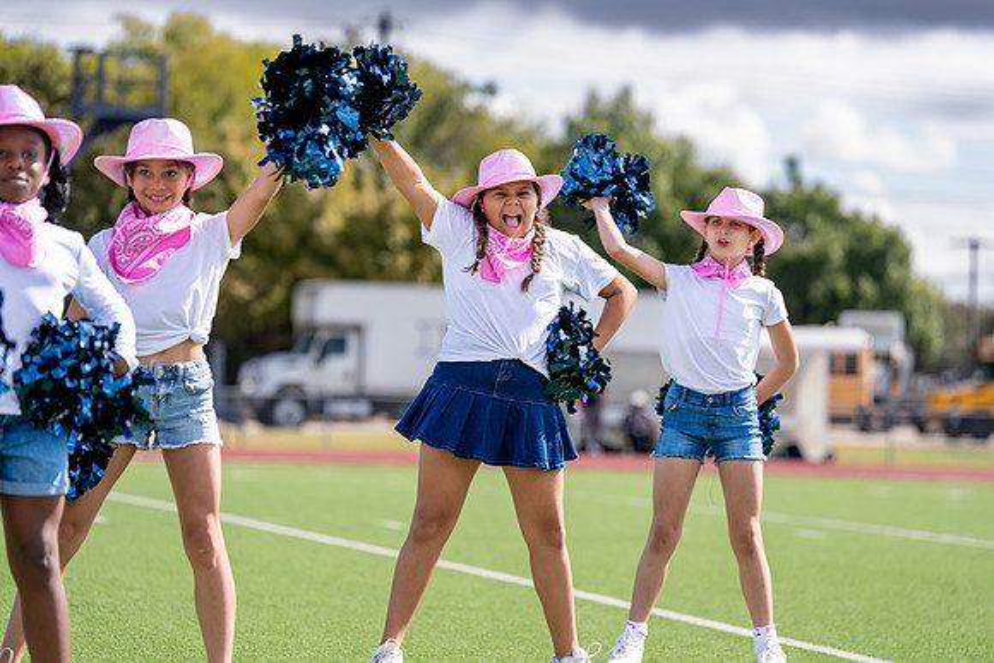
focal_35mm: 140
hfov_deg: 14.6
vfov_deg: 9.8
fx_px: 3877
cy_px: 319
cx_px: 509
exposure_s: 1/4000
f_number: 2.8
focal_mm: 133
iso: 250
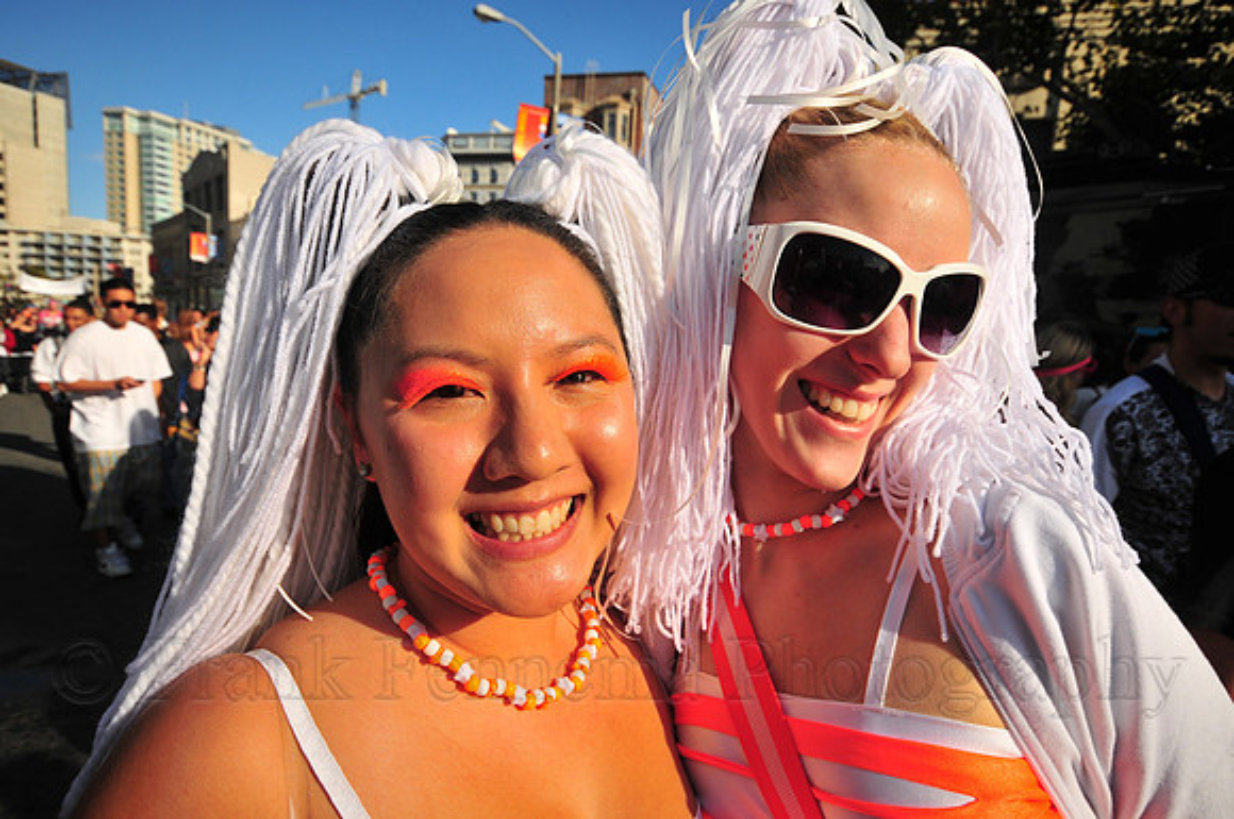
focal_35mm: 24
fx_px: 822
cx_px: 617
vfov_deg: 53.0
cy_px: 410
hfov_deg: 73.8
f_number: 8
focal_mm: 16
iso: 200
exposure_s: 1/1000
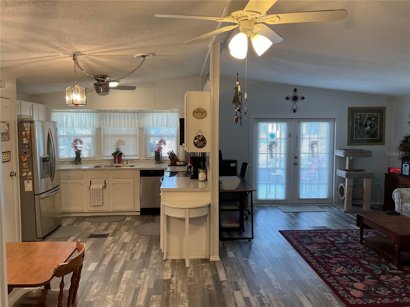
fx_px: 343
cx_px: 205
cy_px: 154
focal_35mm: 29
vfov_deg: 48.2
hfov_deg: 61.7
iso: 64
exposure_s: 1/60
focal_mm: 3
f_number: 1.8
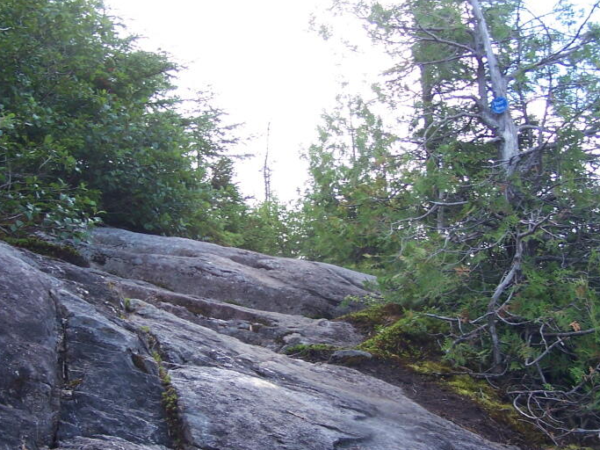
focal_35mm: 57
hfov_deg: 33.8
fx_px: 988
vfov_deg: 25.6
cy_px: 263
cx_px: 286
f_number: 2.8
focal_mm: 6.3
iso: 80
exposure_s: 1/160
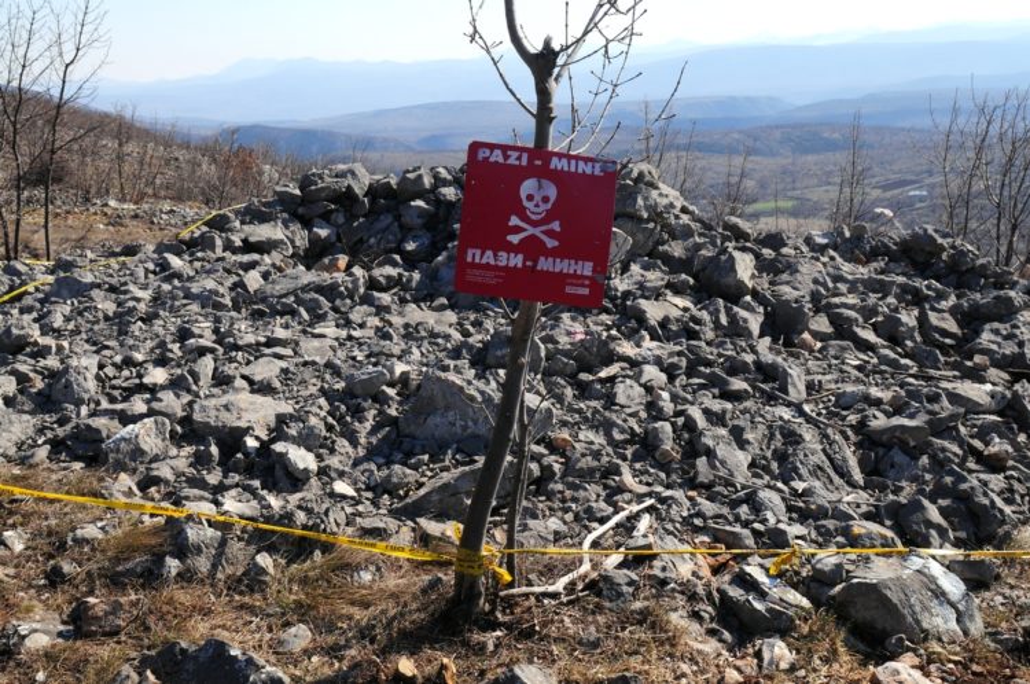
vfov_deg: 36.8
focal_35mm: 36
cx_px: 515
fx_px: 1029
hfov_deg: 53.2
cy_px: 342
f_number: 10
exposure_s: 1/125
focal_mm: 24
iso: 200
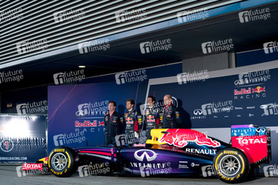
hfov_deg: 39.6
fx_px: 386
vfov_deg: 27.0
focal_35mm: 50
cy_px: 92
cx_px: 139
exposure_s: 1/400
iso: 640
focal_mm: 50
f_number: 5
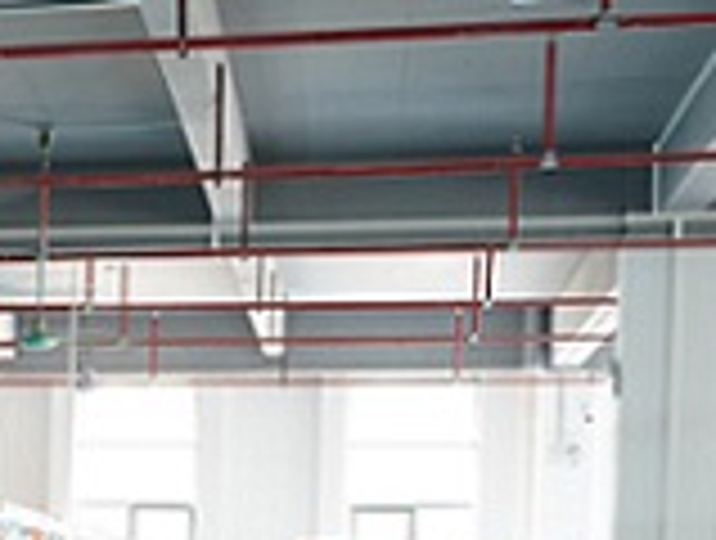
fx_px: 2218
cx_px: -342
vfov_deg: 13.5
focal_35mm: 107
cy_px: 675
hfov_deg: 16.7
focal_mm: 32
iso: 400
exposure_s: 1/20
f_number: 4
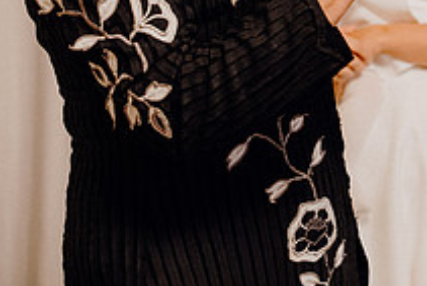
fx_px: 1662
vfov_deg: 9.6
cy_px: -98
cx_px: 431
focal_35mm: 140
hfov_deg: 14.4
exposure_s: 1/160
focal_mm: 51
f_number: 3.5
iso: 5000
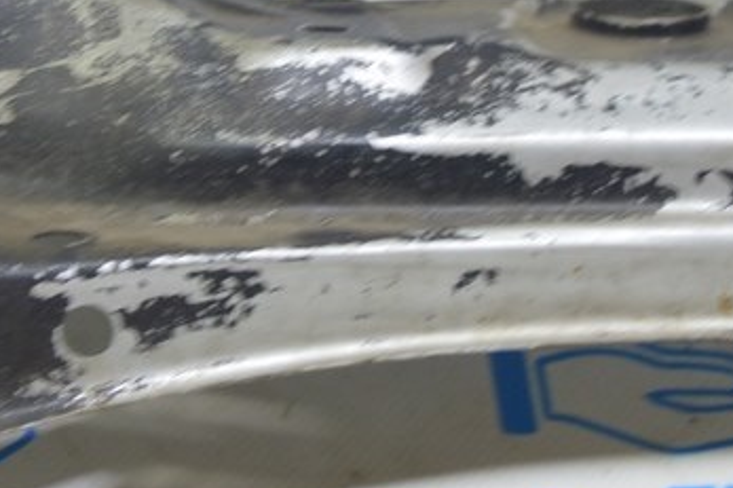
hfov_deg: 16.4
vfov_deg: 11.0
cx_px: 118
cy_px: 18
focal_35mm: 124
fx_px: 2523
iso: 400
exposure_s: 1/20
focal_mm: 28
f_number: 5.6
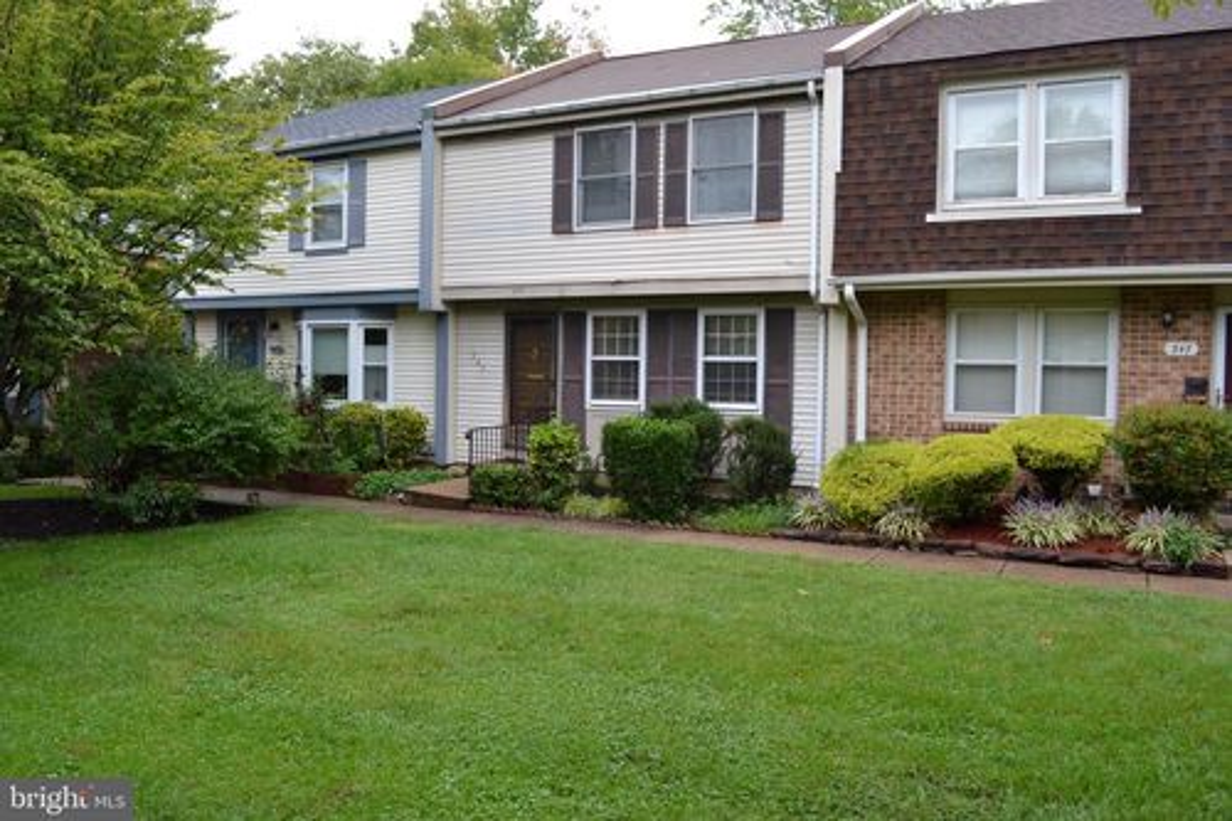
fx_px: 924
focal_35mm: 27
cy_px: 410
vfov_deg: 47.9
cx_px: 616
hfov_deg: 67.4
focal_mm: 18
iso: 360
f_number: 5.6
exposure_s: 1/125
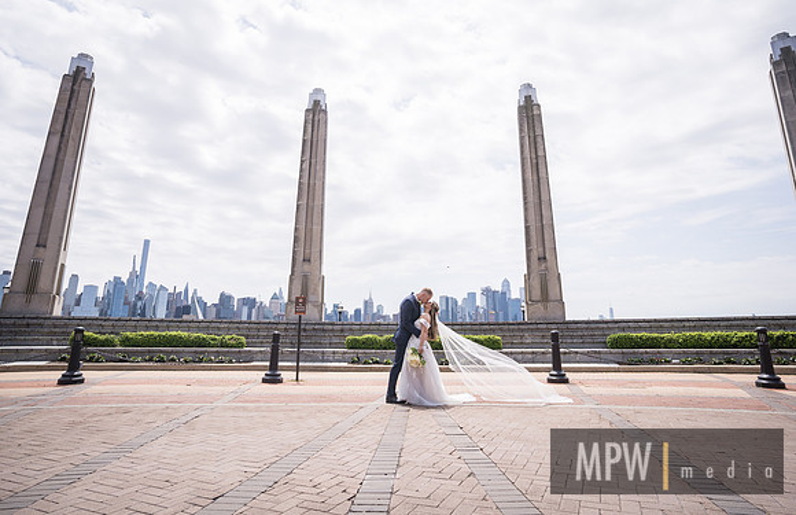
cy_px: 221
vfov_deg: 62.4
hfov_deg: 86.6
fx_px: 423
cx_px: 405
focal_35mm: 19
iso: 100
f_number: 2.8
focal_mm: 17
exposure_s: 1/2000
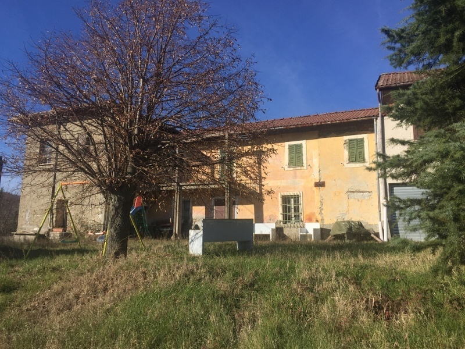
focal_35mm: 29
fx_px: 390
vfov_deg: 48.2
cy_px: 174
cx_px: 232
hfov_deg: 61.7
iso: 32
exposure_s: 1/2639
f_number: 2.2
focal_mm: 4.15
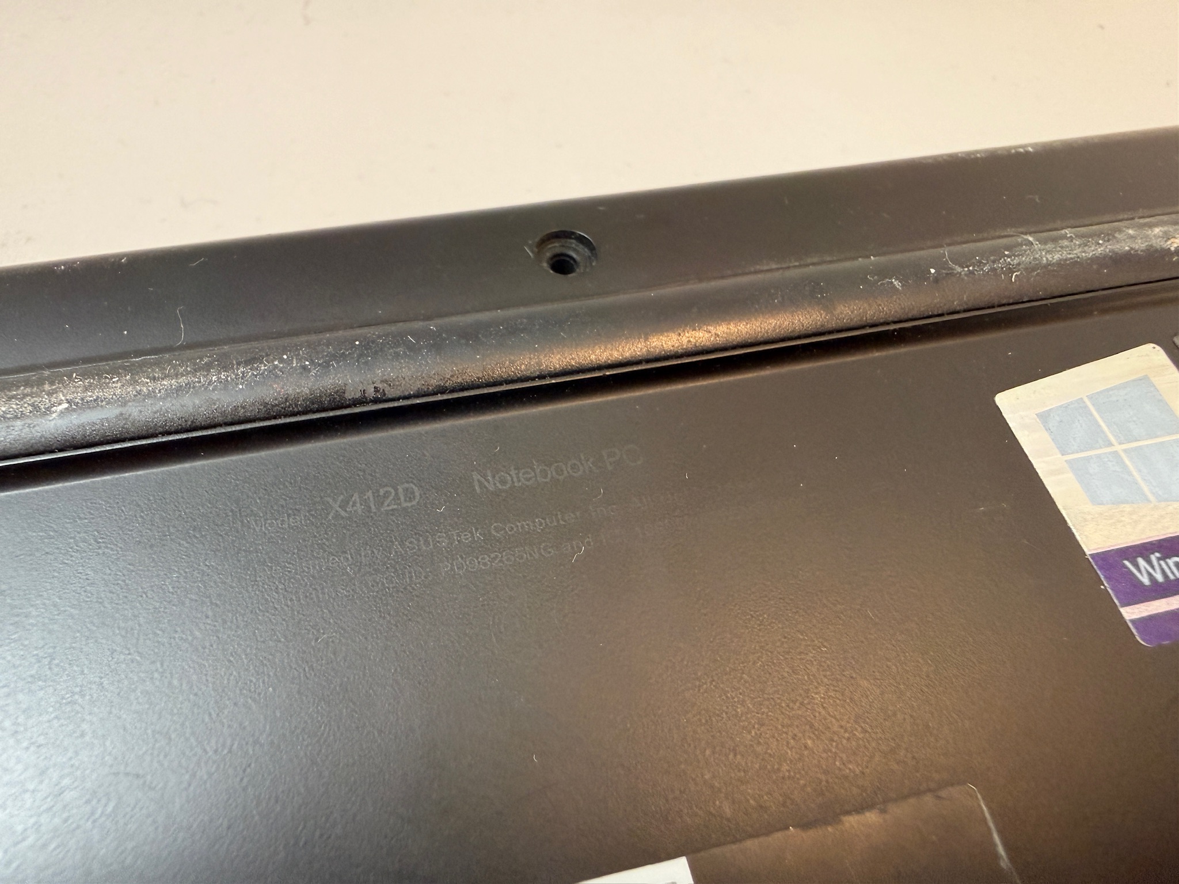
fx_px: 817
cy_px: 442
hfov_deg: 71.6
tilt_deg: -59.5
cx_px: 590
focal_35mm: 24
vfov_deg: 56.8
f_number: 2.2
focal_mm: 2.22
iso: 250
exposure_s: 1/50
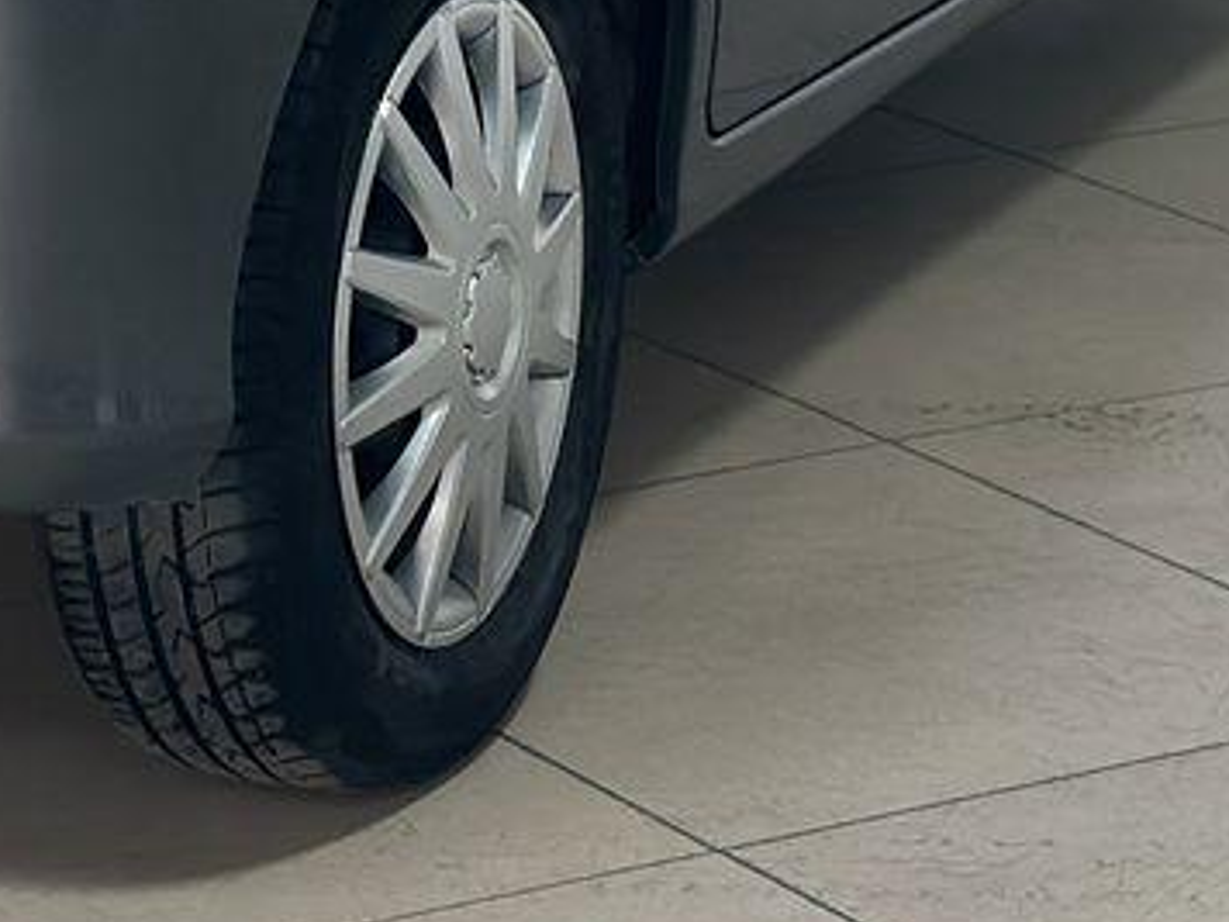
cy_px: -811
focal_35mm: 194
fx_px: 6888
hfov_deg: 10.0
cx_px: -245
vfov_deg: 7.4
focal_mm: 6.86
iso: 80
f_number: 1.78
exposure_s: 1/100
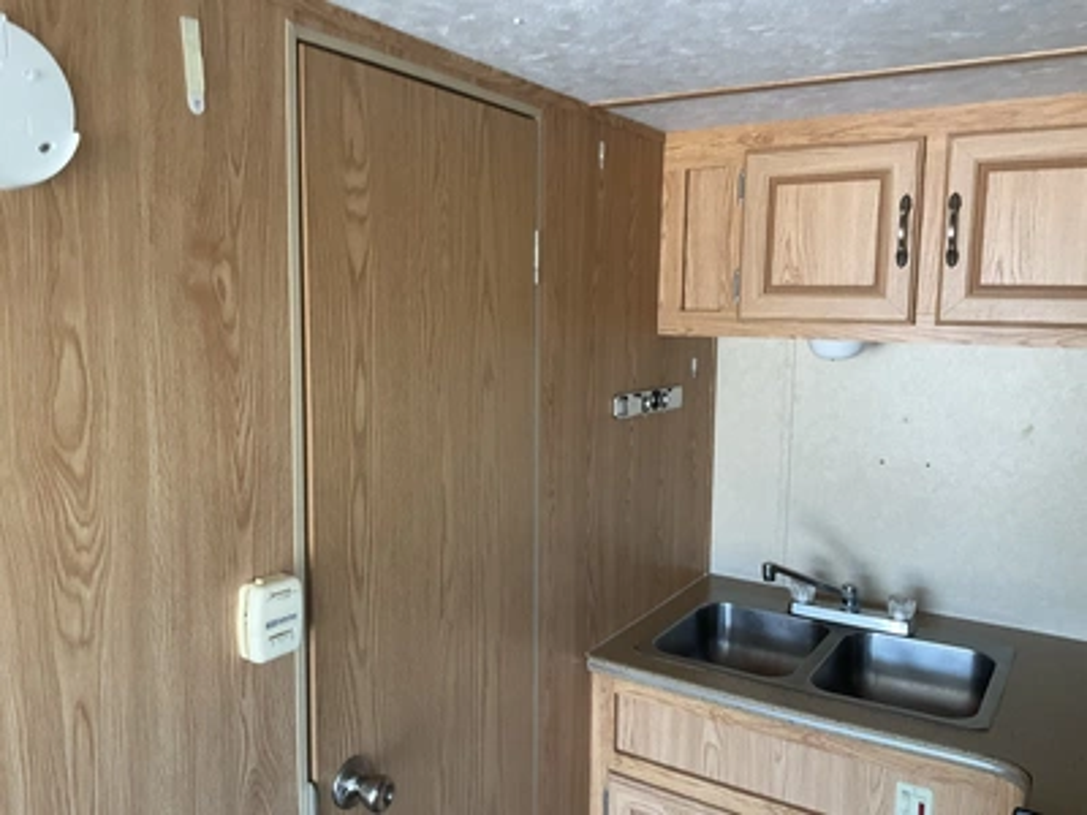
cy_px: 408
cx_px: 544
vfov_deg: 48.2
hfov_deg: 61.7
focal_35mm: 29
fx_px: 911
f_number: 1.8
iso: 80
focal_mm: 3
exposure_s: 1/60
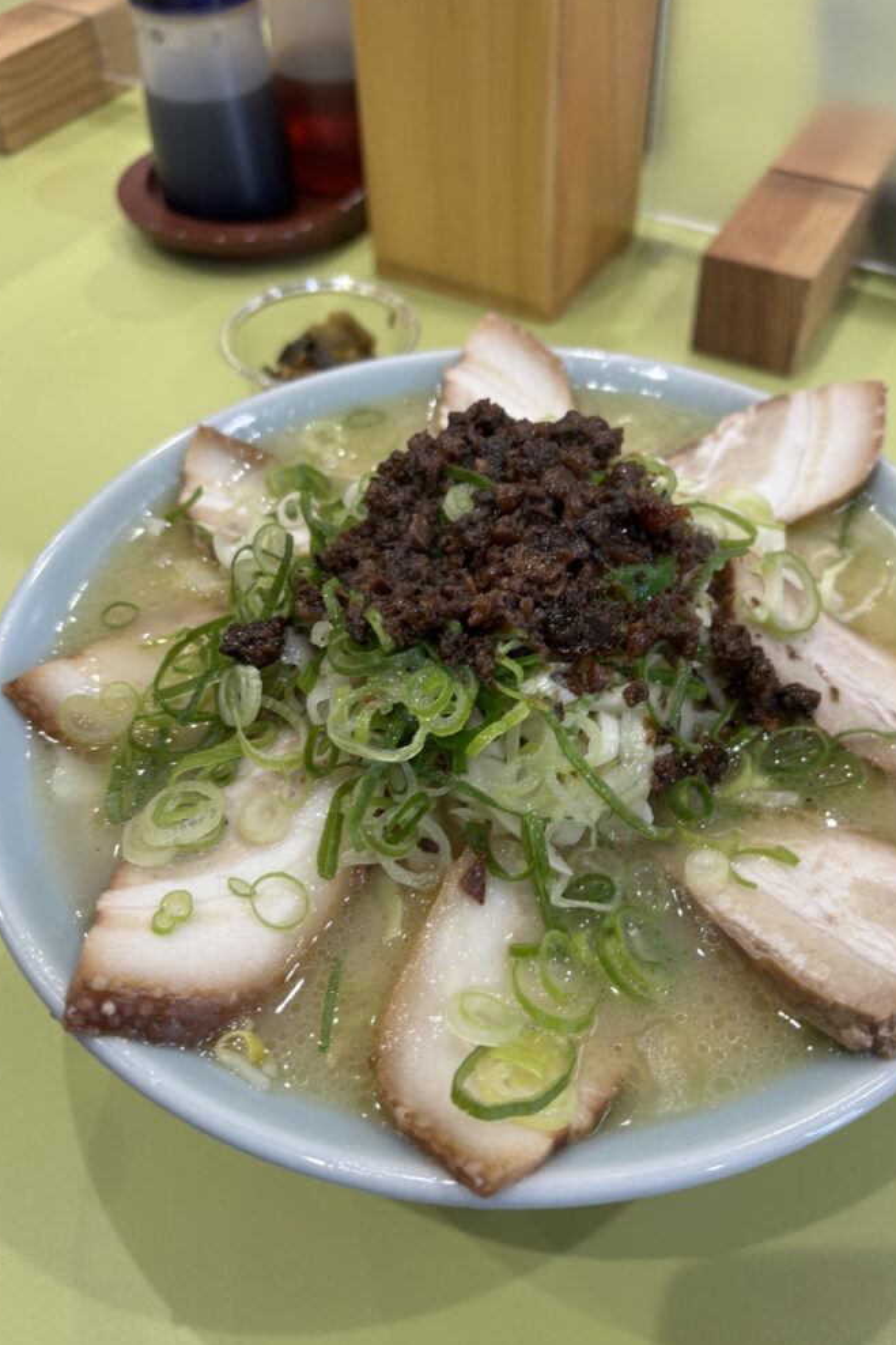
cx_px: 502
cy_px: 688
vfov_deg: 65.5
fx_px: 1046
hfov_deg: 46.3
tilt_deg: -49.1
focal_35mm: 28
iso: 80
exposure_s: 1/60
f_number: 1.6
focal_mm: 5.96
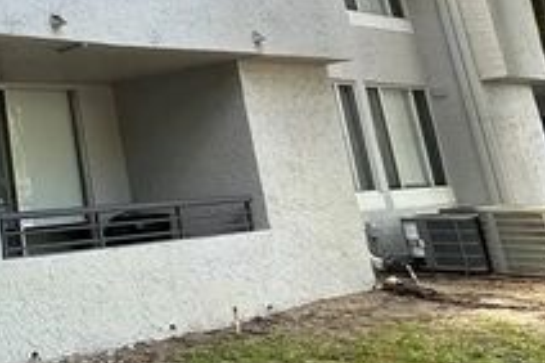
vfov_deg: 29.2
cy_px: 33
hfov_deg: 32.3
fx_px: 666
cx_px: -180
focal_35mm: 44
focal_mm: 2.22
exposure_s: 1/156
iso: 40
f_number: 2.2
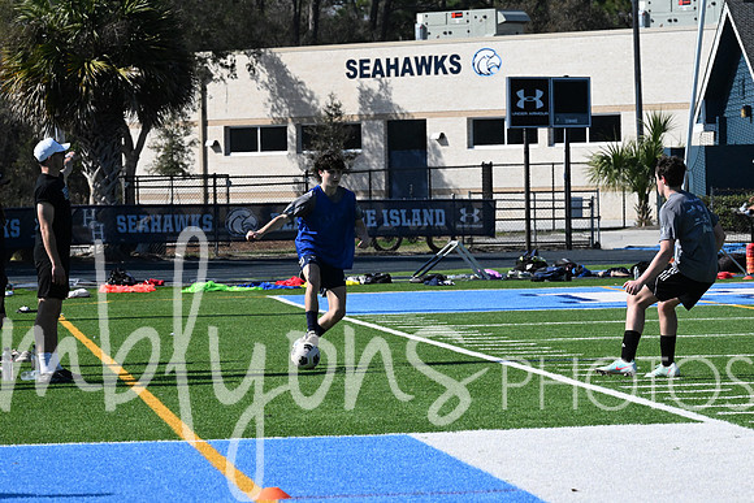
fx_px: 4190
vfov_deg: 6.9
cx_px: 377
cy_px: 252
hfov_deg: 10.3
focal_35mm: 200
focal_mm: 200
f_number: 13
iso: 6400
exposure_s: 1/8000
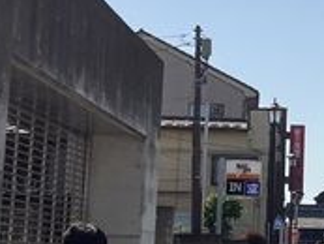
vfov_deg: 11.2
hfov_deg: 14.5
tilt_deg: +10.3
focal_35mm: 132
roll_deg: -0.8
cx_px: 379
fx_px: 1236
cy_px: 85
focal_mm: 3.99
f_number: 1.8
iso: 32
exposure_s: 1/4425
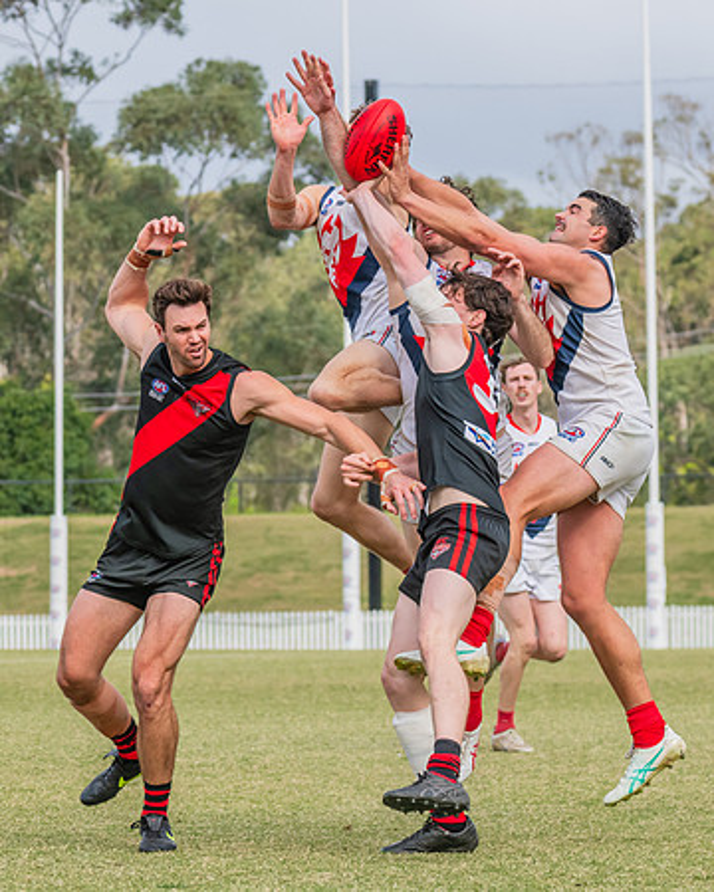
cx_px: 279
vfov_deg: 7.2
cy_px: 394
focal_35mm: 269
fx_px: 7095
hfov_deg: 5.8
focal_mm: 170
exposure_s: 1/1250
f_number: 9
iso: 800
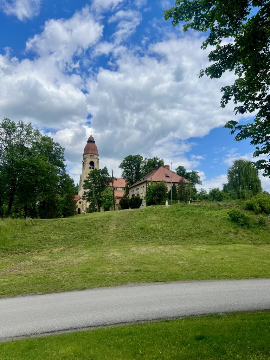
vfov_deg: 67.3
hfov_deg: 53.1
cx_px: 135
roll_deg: +0.2
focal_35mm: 26
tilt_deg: +9.7
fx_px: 270
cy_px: 180
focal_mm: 5.7
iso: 50
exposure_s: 1/6579
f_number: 1.5
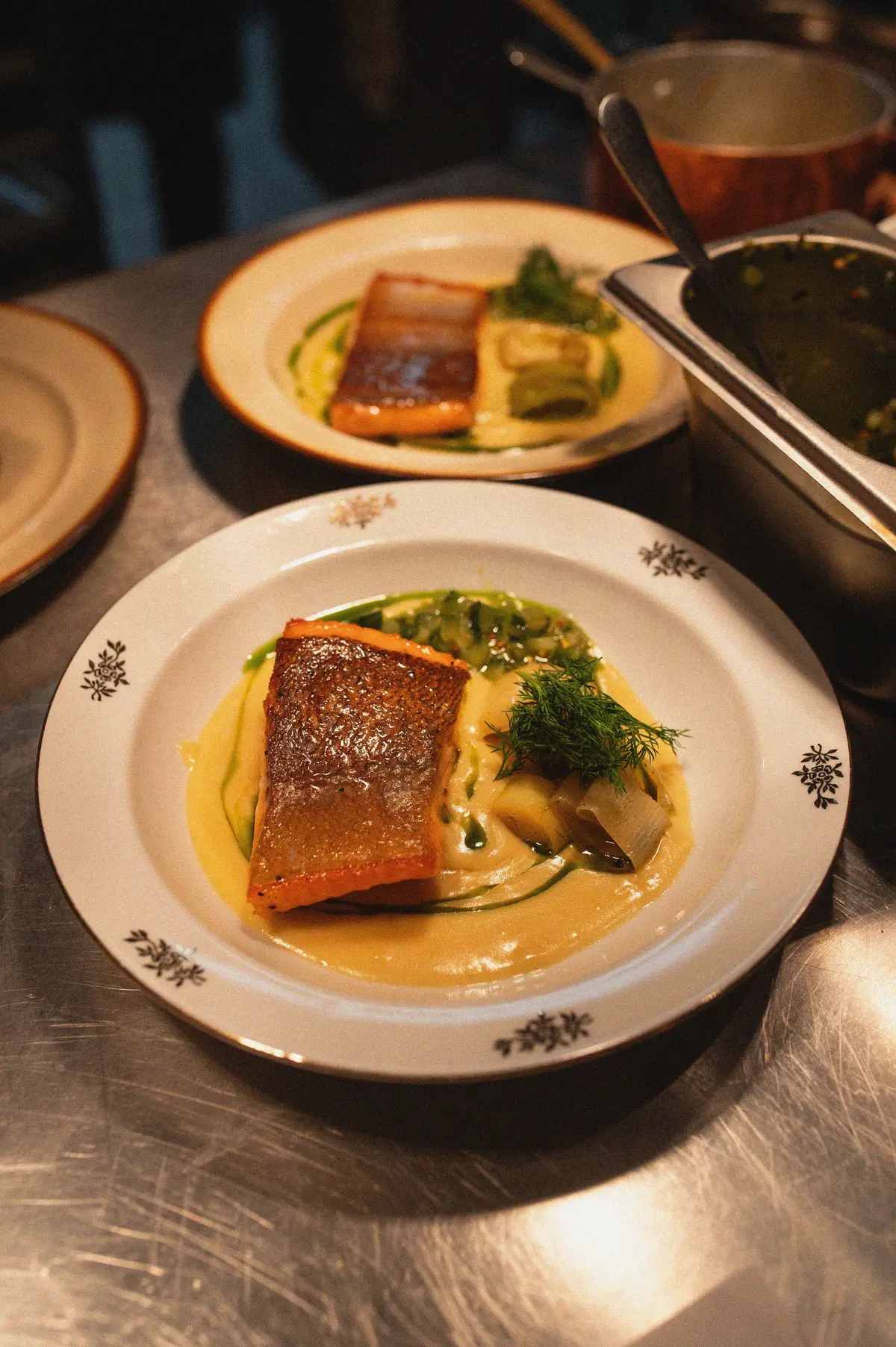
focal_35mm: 35
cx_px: 448
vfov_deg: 54.5
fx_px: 1309
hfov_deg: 37.8
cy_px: 674
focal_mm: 35
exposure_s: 1/125
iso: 160
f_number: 4.5
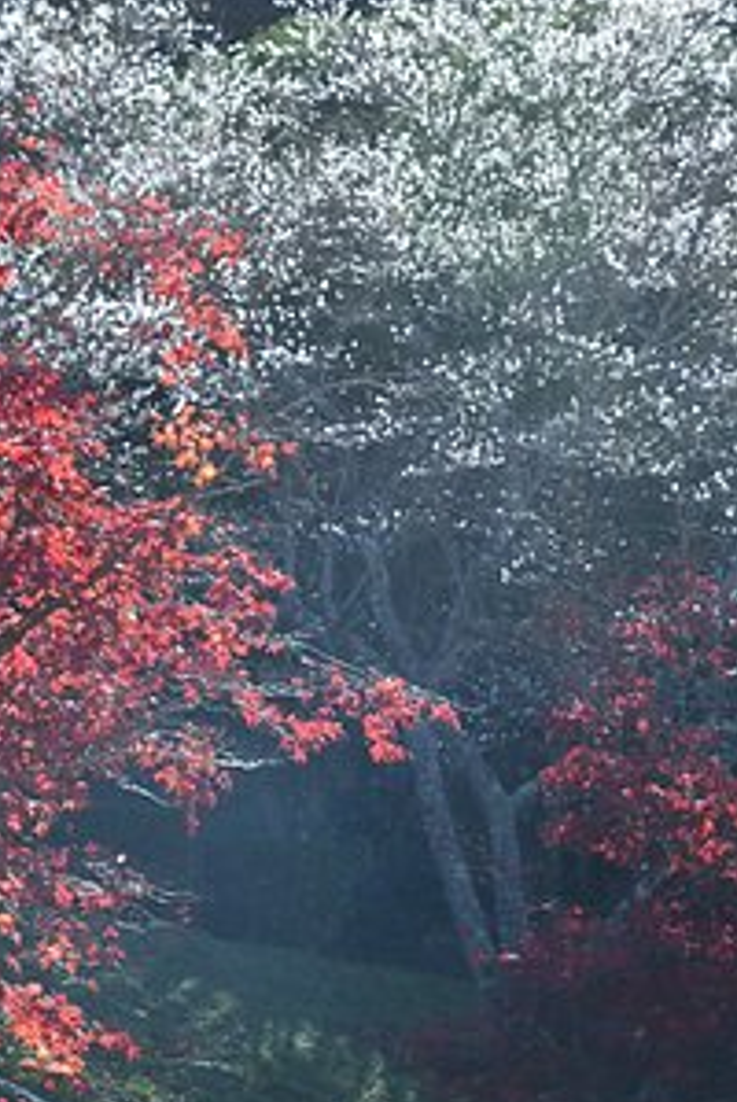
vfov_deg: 12.9
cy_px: 599
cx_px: 391
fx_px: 4871
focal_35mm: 159
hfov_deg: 8.7
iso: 1000
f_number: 8
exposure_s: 1/1000
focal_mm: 62
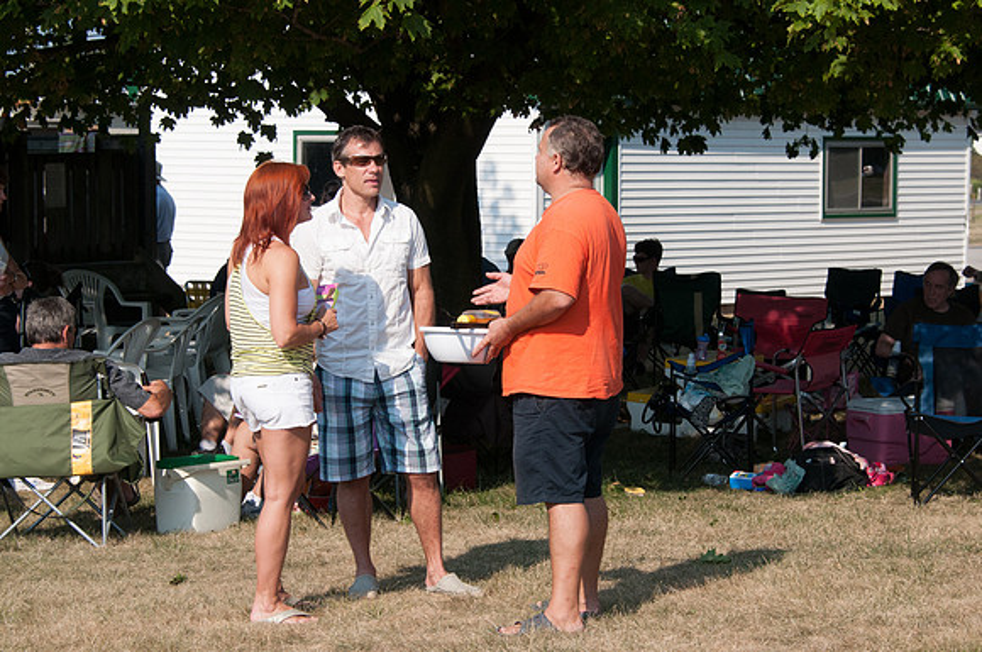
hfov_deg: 19.0
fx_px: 2942
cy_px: 326
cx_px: 491
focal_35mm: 108
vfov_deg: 12.6
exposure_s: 1/1250
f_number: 8
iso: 500
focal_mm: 72
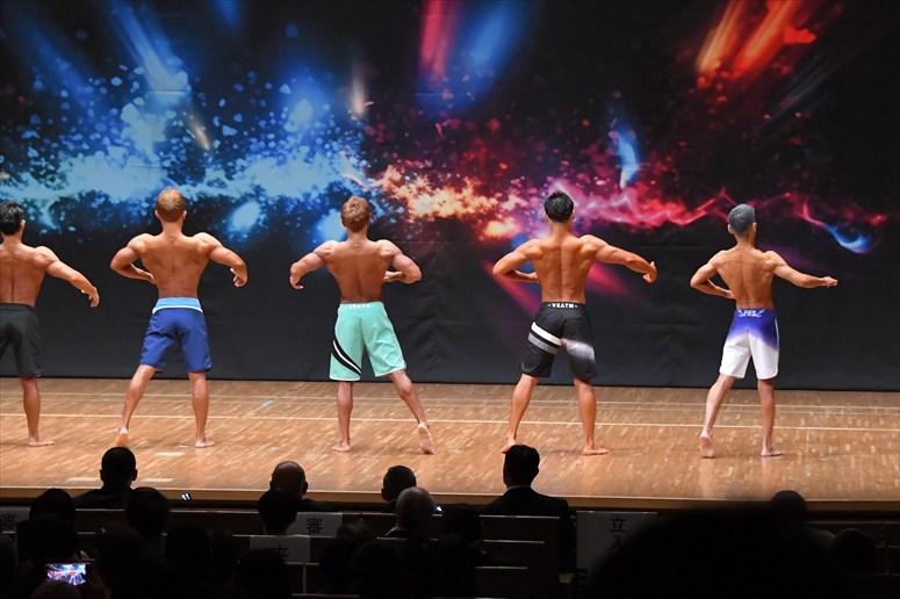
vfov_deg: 9.9
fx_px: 3448
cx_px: 450
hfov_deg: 14.9
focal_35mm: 138
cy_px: 300
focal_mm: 92
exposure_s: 1/400
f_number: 5.6
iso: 8000
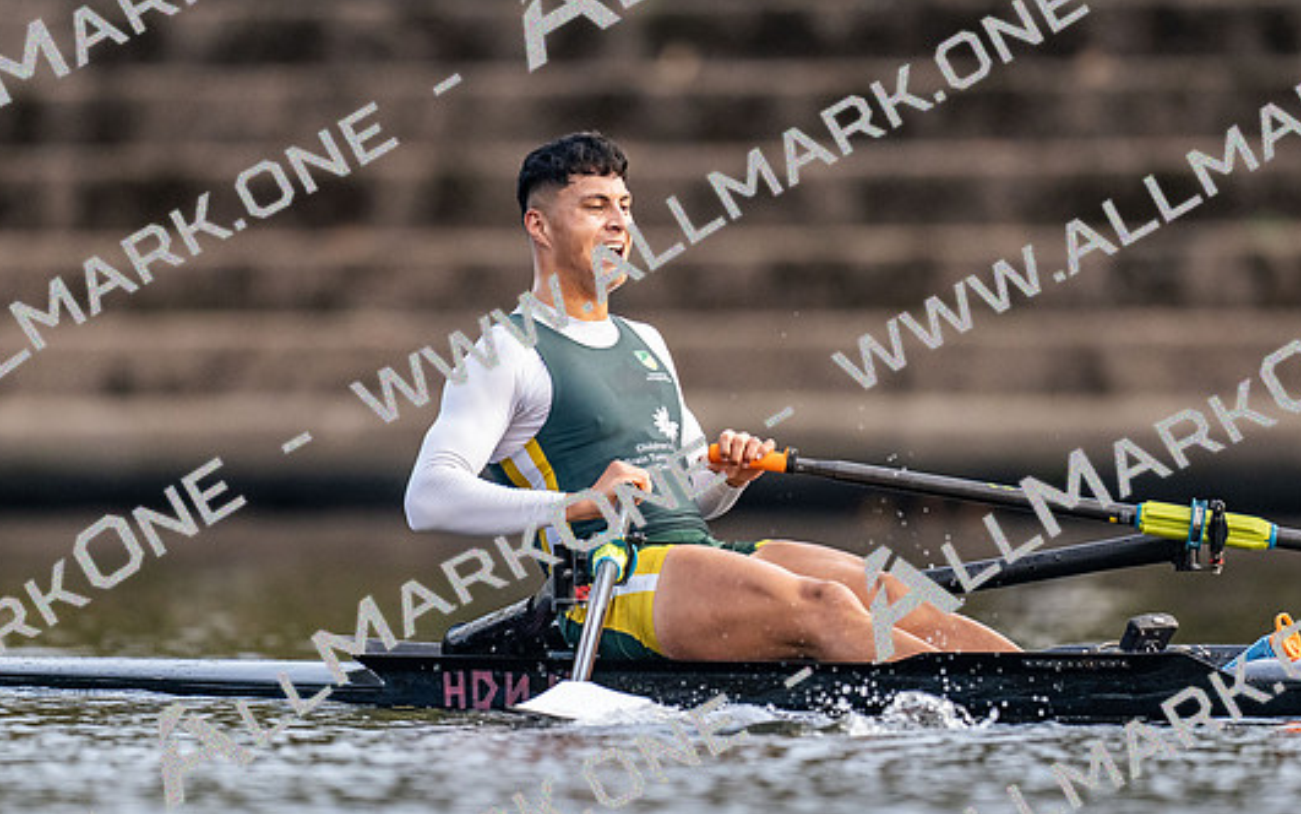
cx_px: 654
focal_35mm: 1003
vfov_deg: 1.3
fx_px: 35567
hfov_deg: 2.1
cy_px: 430
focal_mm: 600
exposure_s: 1/2500
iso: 1800
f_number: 4
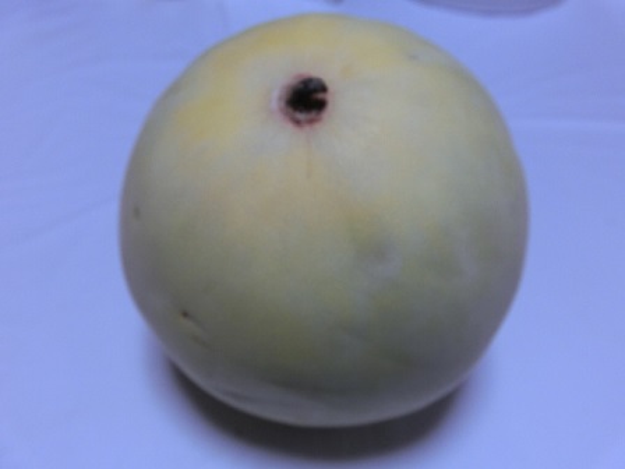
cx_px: 312
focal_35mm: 35
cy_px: 234
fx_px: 632
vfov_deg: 40.7
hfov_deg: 52.6
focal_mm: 6.1
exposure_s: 1/125
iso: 320
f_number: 3.2
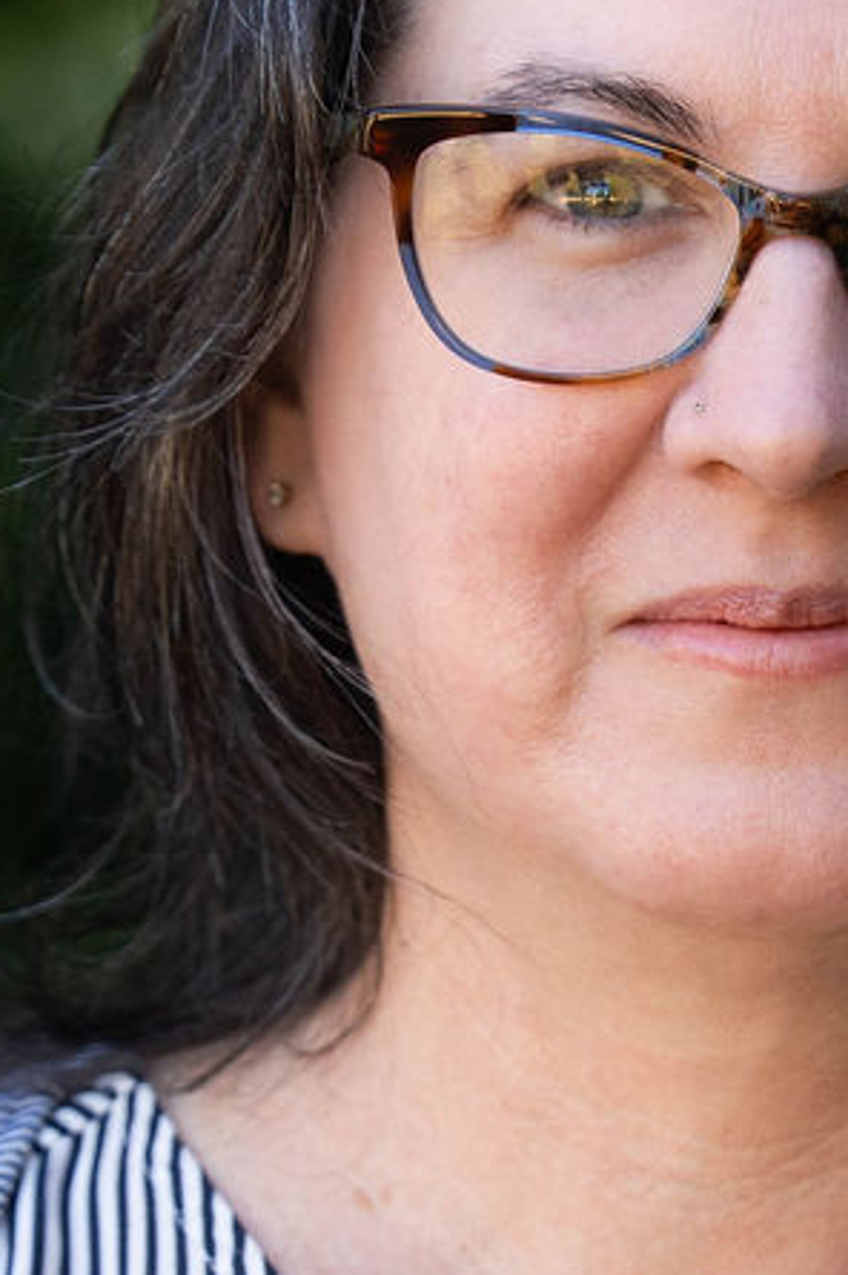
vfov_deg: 3.0
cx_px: 788
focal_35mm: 691
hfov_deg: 2.0
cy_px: 739
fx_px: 24452
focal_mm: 200
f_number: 4
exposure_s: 1/320
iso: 400
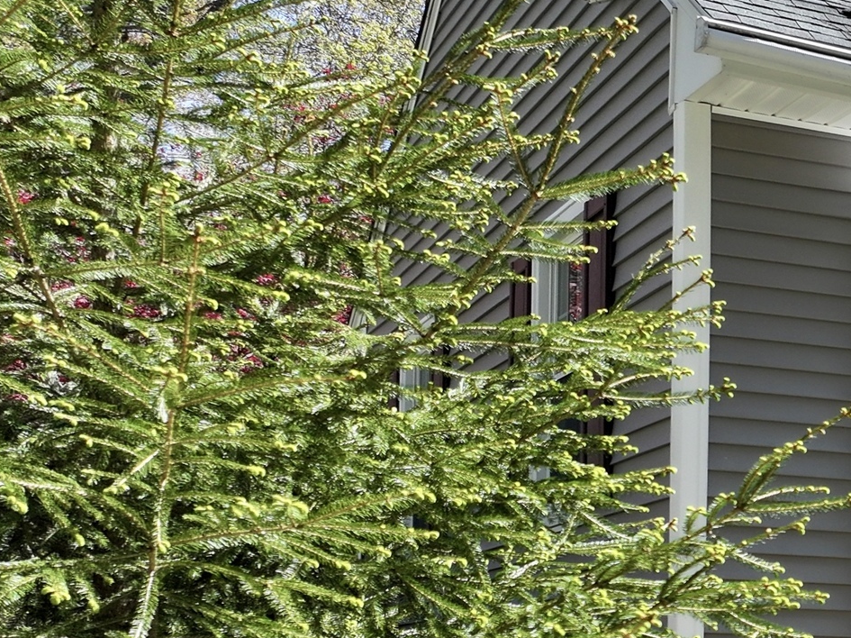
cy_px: 614
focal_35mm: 78
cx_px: 1319
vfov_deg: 18.5
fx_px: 1917
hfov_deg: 20.8
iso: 110
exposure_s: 1/1000
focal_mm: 12.29
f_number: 2.8
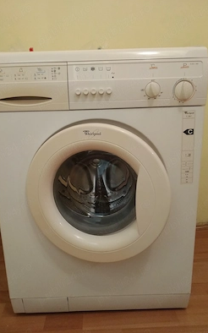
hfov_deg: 44.5
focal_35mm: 28
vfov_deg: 66.5
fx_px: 254
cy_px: 168
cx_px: 94
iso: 640
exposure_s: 1/17
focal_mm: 3.82
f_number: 2.2
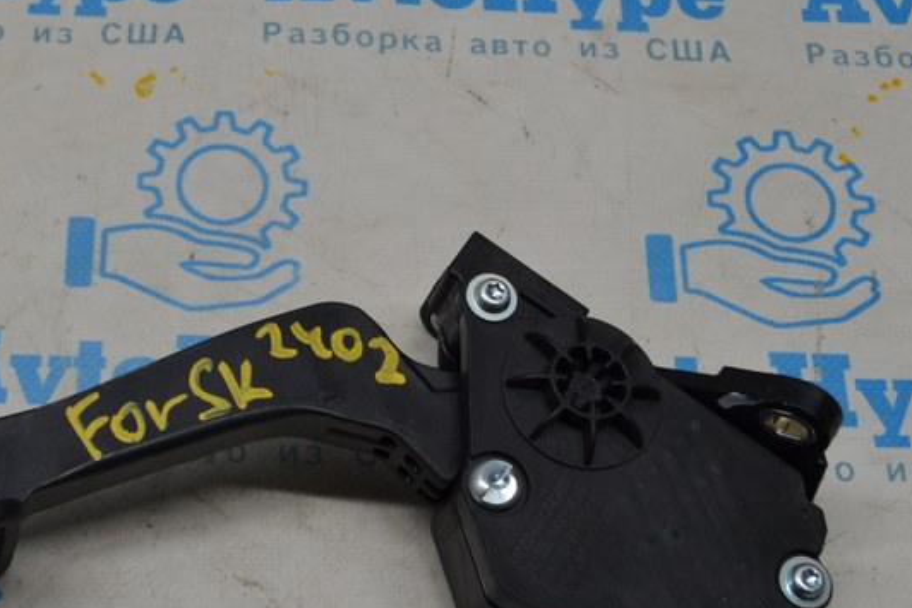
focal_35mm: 75
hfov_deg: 26.7
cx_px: 238
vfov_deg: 18.2
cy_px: 388
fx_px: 1900
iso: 400
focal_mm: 26
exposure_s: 1/125
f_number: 5.6
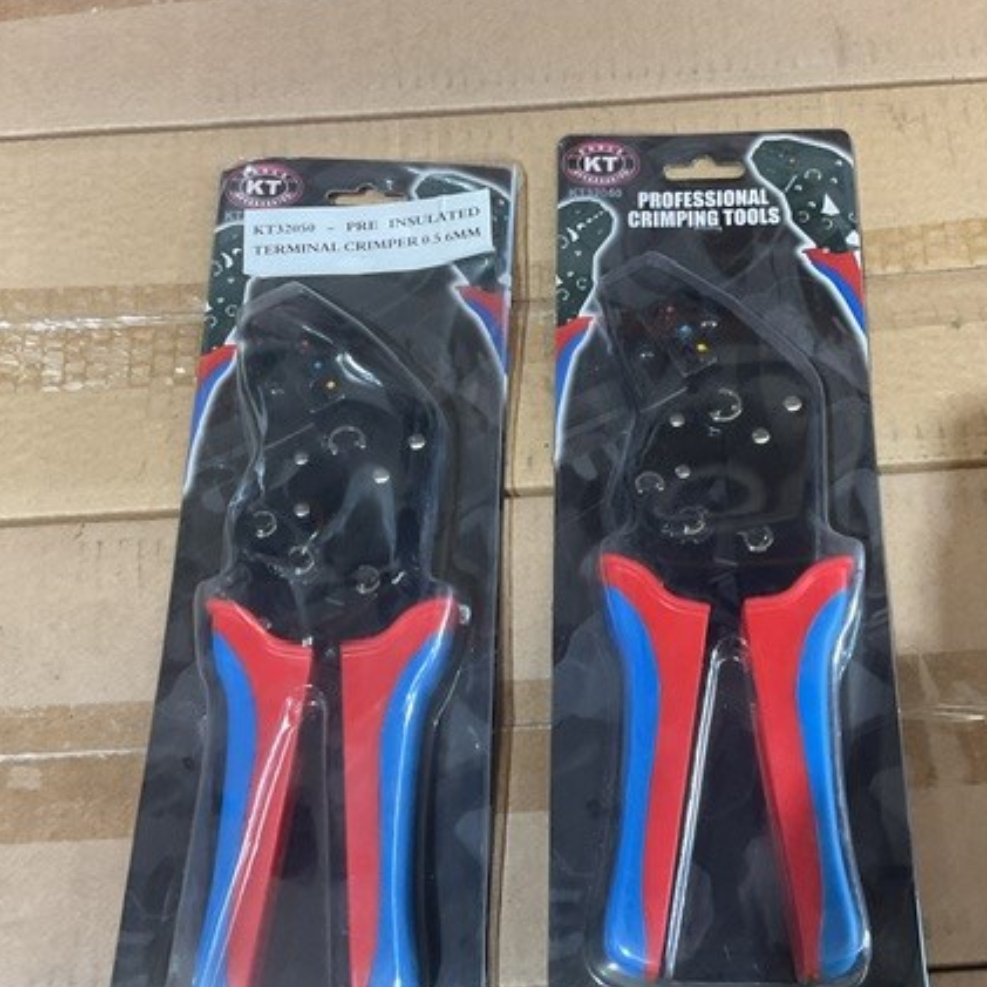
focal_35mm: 39
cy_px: 549
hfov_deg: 42.8
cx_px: 527
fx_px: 1258
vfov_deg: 42.8
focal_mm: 3
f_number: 1.8
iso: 125
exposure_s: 1/50
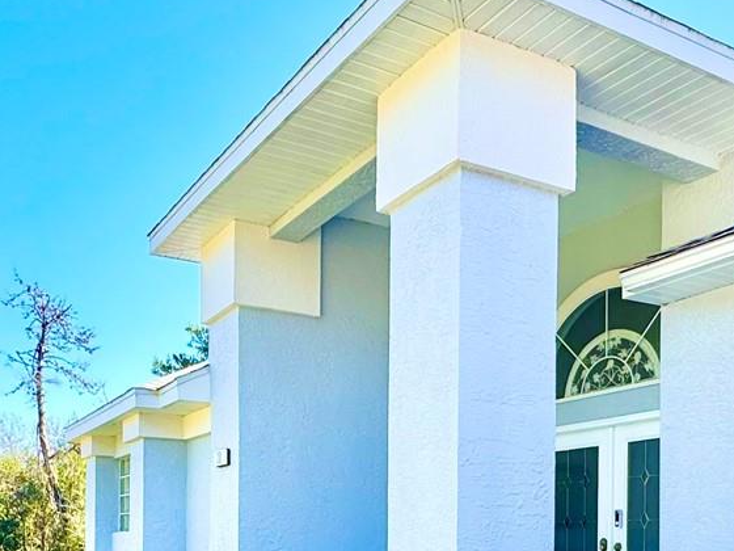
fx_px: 848
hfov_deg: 46.7
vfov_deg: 33.2
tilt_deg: -0.4
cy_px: 541
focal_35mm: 40
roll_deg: -0.7
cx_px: 334
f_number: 2.2
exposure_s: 1/548
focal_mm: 2.22
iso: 40
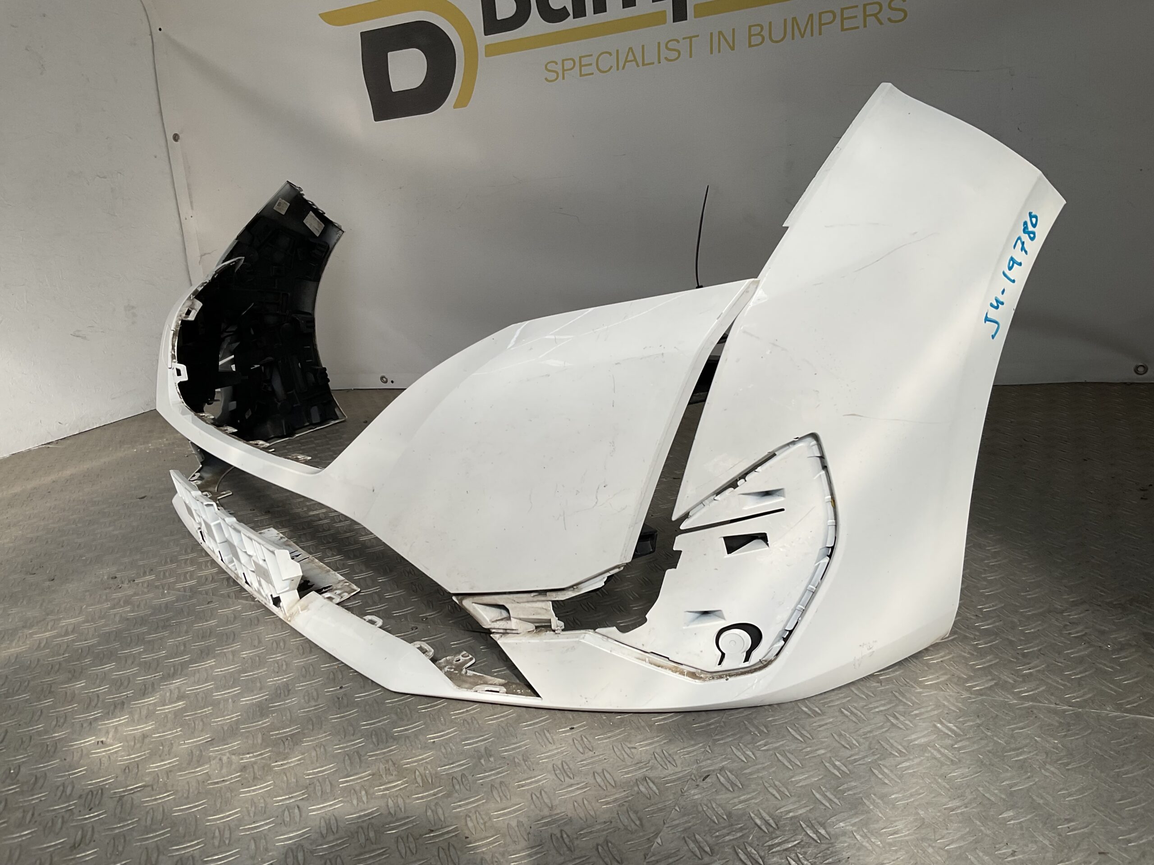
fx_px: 967
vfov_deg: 48.2
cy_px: 432
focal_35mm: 29
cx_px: 577
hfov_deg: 61.7
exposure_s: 1/1730
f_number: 1.8
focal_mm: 3
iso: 16
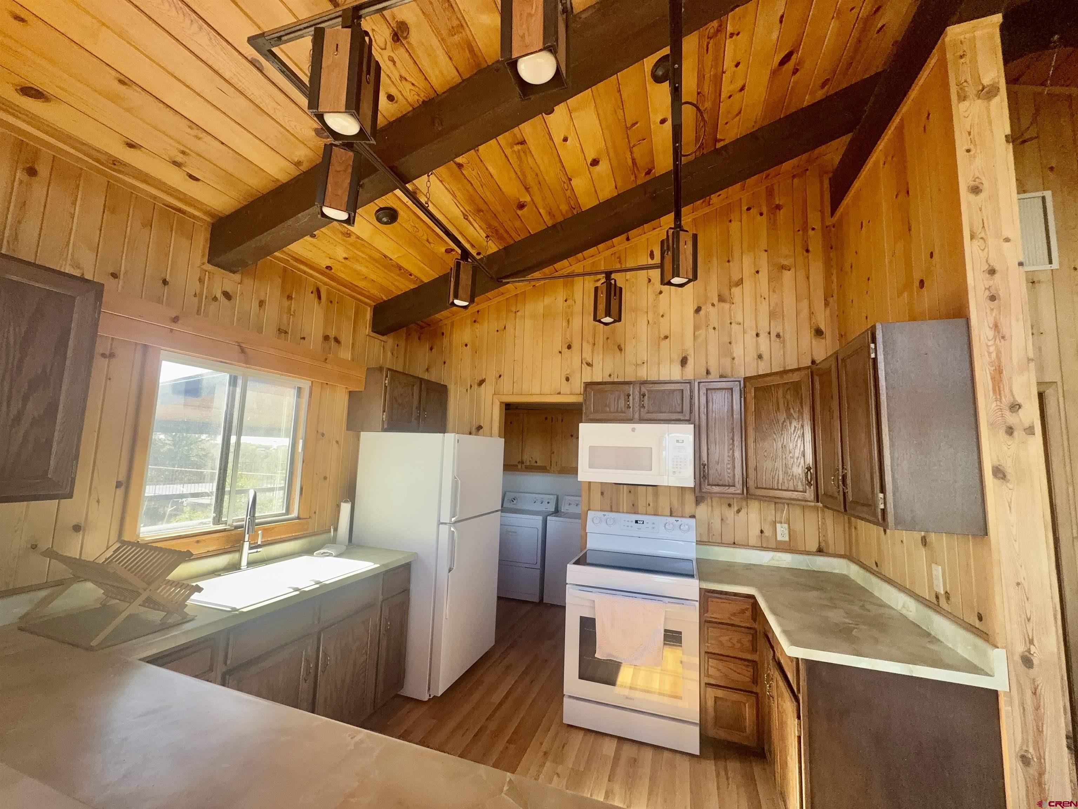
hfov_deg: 102.1
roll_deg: -1.7
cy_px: 404
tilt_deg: +6.8
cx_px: 539
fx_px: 436
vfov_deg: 85.7
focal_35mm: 14
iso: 100
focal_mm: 2.22
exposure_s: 1/99
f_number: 2.2
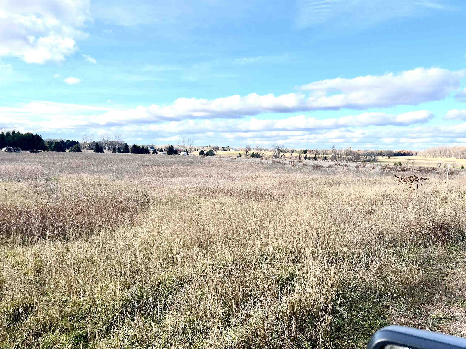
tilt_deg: -5.5
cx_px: 233
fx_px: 350
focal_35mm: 26
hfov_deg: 67.3
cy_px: 174
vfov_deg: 53.1
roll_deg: -1.9
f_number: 1.5
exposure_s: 1/3077
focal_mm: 5.7
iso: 50
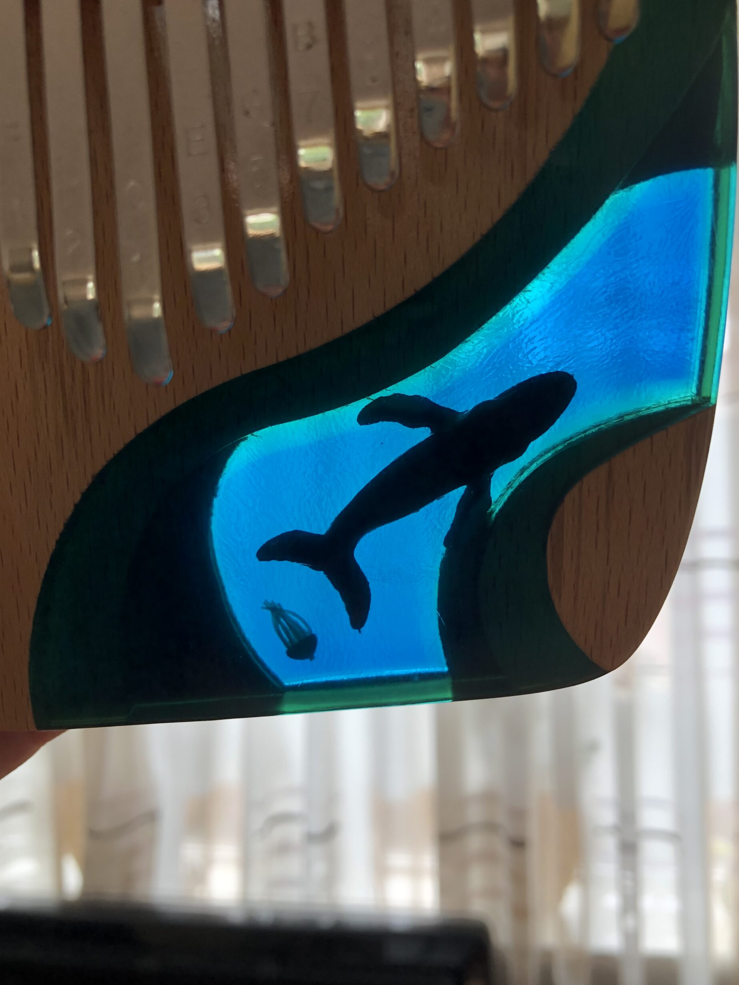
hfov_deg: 48.2
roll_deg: +2.5
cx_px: 371
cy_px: 499
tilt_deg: -0.8
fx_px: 825
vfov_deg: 61.7
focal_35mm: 29
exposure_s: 1/120
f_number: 1.8
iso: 50
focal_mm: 3.99
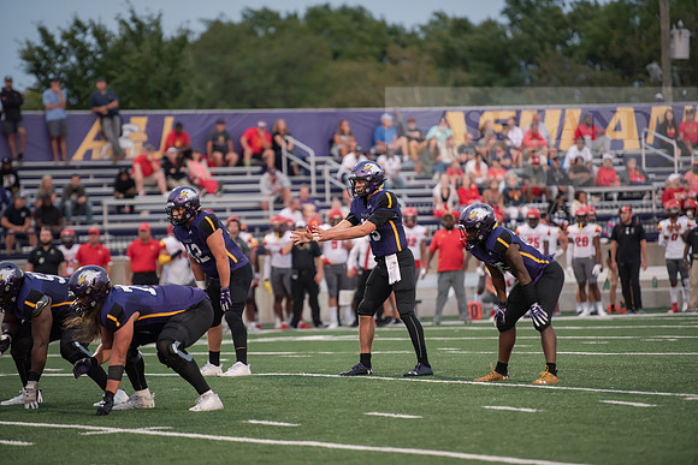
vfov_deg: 6.9
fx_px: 3879
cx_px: 349
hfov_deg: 10.3
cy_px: 232
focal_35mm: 200
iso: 2000
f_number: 2.8
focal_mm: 200
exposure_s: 1/800
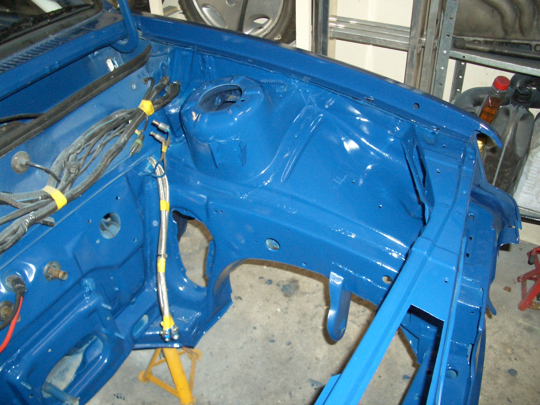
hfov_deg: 52.6
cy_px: 202
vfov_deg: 40.7
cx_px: 270
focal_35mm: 35
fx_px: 546
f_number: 2.6
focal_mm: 5.8
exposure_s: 1/60
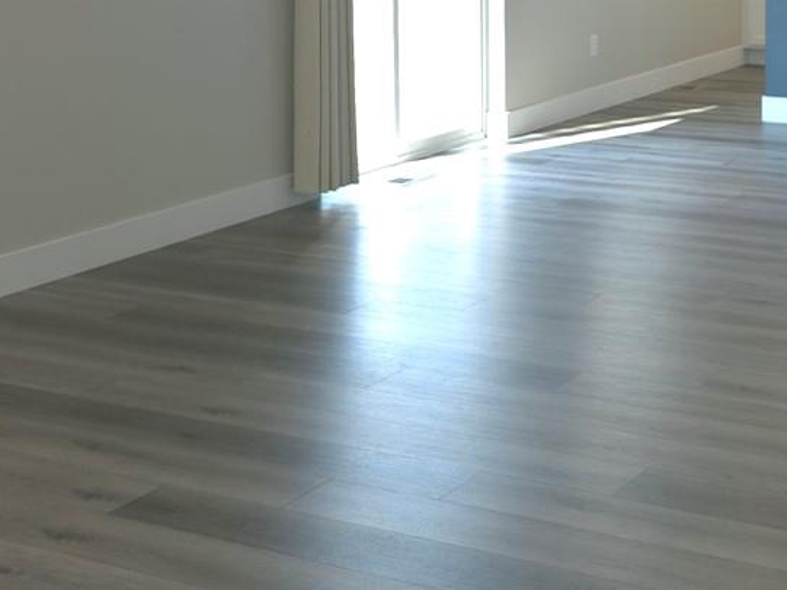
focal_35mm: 68
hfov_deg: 28.2
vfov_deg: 21.0
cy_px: 10
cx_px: 569
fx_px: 1546
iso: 25
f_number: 1.4
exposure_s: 1/60
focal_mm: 6.5
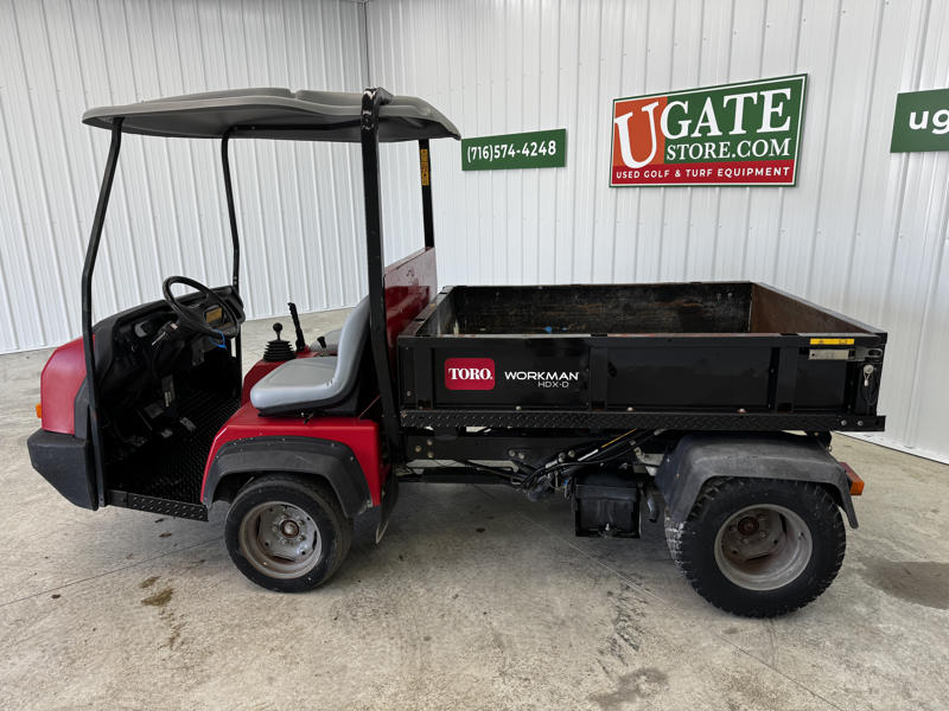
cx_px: 474
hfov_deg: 71.6
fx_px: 658
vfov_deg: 56.8
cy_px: 356
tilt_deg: -15.6
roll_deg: +0.5
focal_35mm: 24
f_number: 1.78
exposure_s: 1/120
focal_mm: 6.76
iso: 64
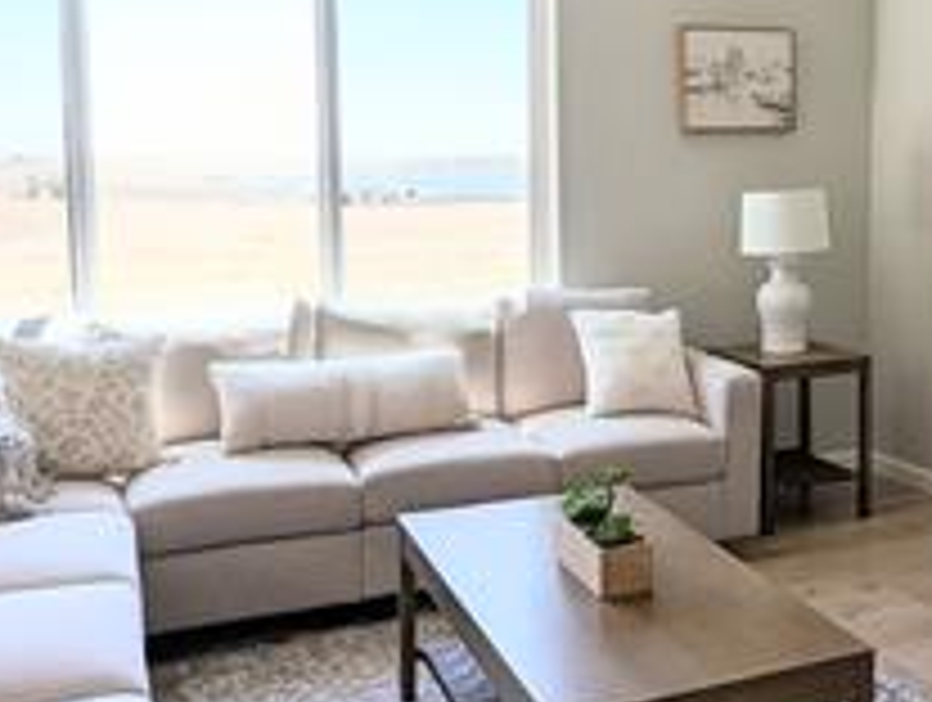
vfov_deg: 35.8
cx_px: 772
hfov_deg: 44.0
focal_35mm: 40
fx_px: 1079
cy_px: 248
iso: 46
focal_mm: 1.95
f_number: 2.2
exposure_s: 1/451
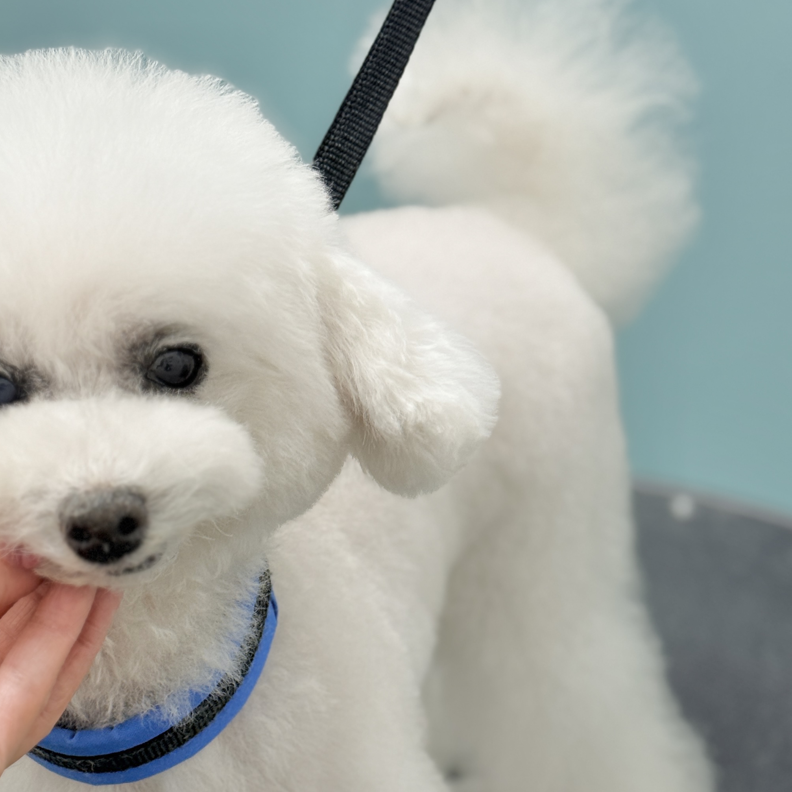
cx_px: 256
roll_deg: +0.6
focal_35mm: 85
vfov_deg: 20.3
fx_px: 2200
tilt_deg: -29.3
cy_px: 565
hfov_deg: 20.3
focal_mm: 6.76
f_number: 1.78
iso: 80
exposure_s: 1/120
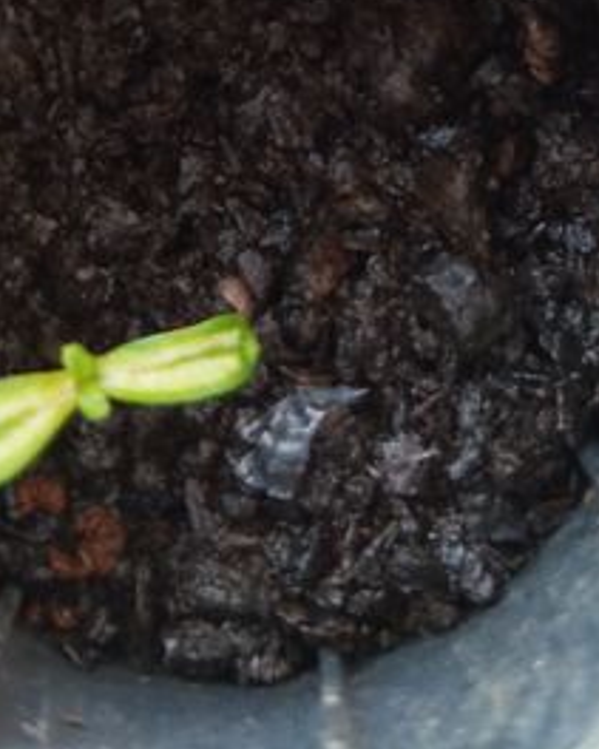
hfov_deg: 19.2
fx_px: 1774
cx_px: 298
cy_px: -201
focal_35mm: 80
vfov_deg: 21.7
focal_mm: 4.11
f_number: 1.6
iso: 259
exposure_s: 1/50
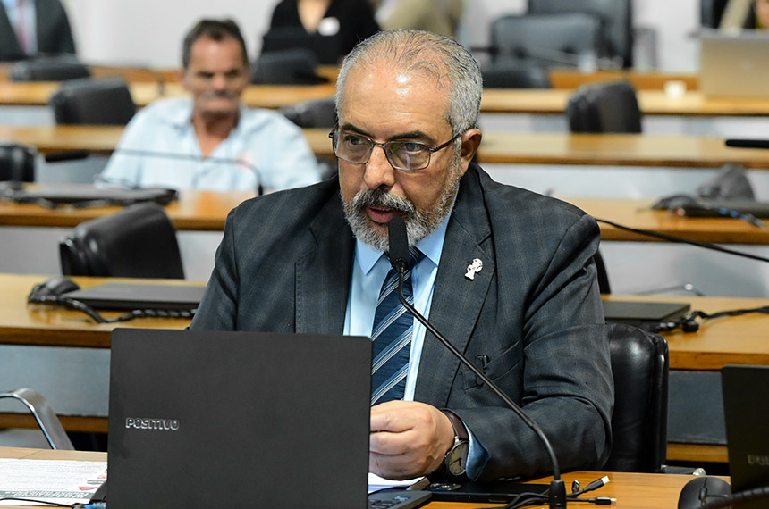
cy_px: 254
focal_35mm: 126
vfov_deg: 10.8
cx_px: 384
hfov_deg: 16.3
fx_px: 2686
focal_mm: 84
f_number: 3.5
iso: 4000
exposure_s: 1/200
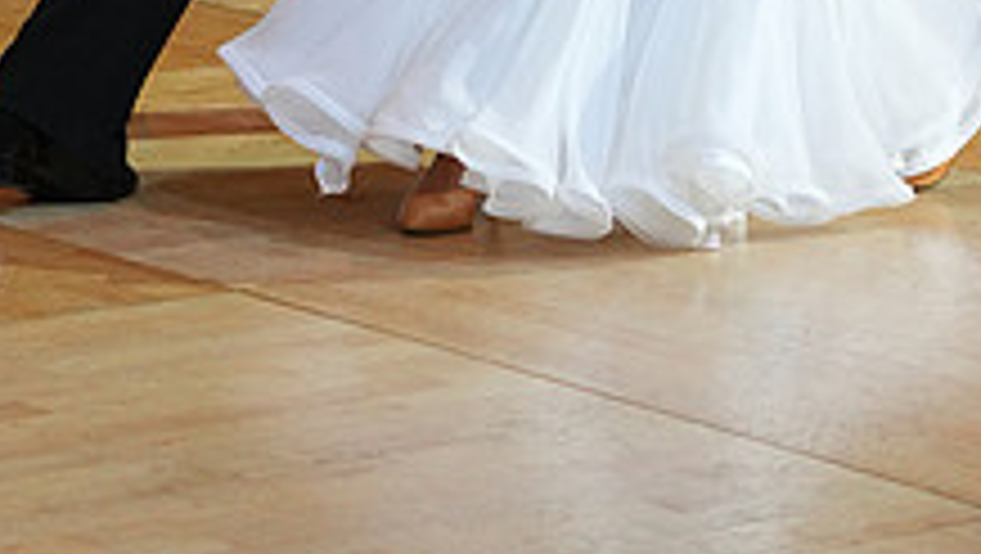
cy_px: -527
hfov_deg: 11.0
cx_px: 457
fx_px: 5076
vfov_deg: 6.1
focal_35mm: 195
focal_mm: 70
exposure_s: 1/400
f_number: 4
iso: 1600
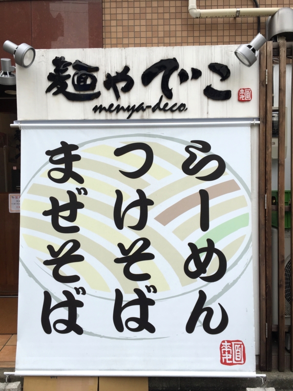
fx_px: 327
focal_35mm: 29
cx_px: 146
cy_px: 196
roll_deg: +0.9
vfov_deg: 61.7
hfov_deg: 48.2
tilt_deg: -1.2
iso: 32
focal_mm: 4.15
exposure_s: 1/807
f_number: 2.2
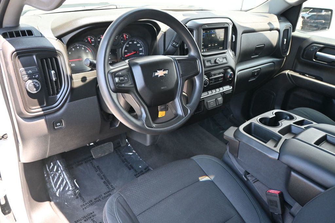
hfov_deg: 67.4
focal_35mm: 27
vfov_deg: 47.9
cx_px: 168
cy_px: 112
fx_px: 251
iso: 450
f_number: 3.5
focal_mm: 18
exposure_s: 1/125
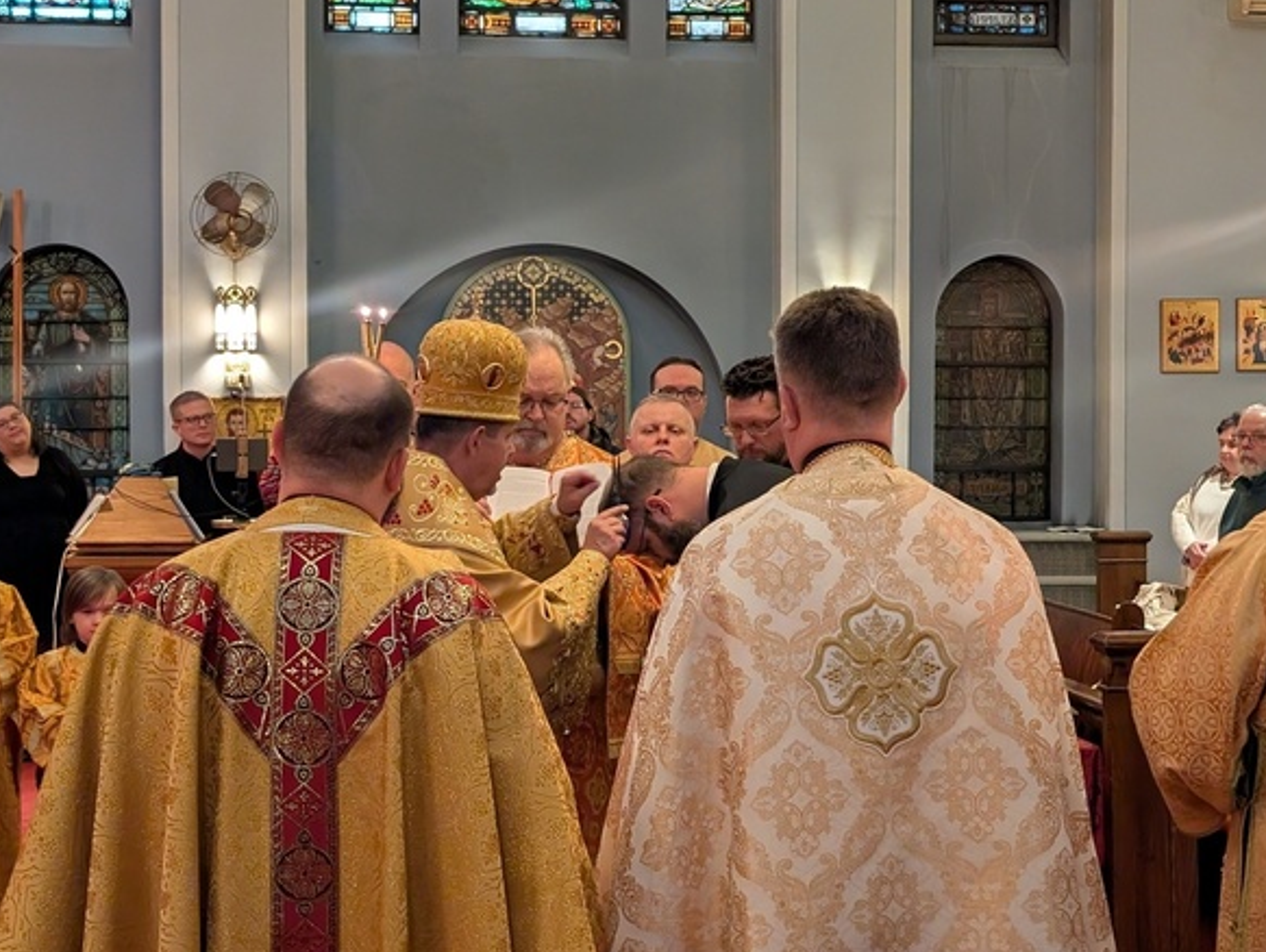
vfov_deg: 26.6
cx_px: 641
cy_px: 428
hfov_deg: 34.9
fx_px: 2014
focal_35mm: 55
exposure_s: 1/60
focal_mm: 6.9
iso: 642
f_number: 1.68
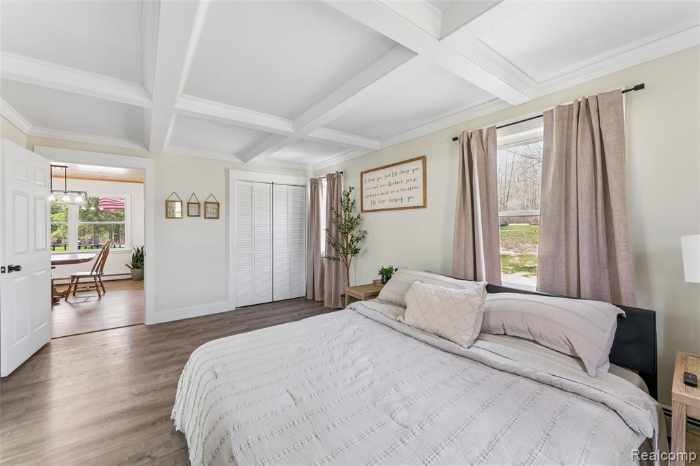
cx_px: 350
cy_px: 233
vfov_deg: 78.8
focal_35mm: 15
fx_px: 284
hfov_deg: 101.9
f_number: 13
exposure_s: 1/6
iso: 400
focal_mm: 14.6
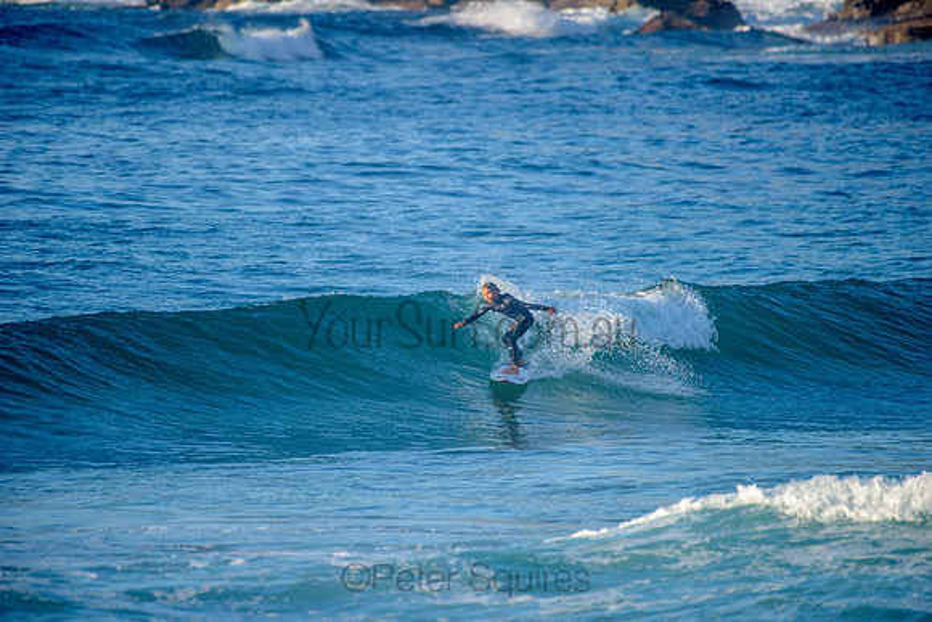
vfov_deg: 2.8
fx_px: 12947
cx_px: 466
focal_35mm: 500
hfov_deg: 4.1
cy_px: 311
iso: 450
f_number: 5.6
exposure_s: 1/2000
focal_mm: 500
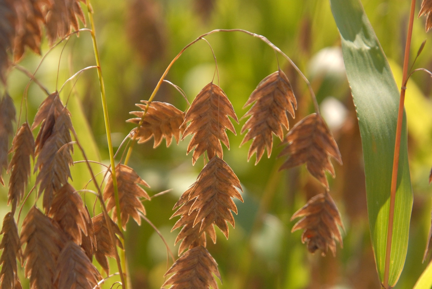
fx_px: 2793
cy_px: 144
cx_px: 216
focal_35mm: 232
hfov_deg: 8.8
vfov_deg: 5.9
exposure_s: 1/320
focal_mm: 155
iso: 400
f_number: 9
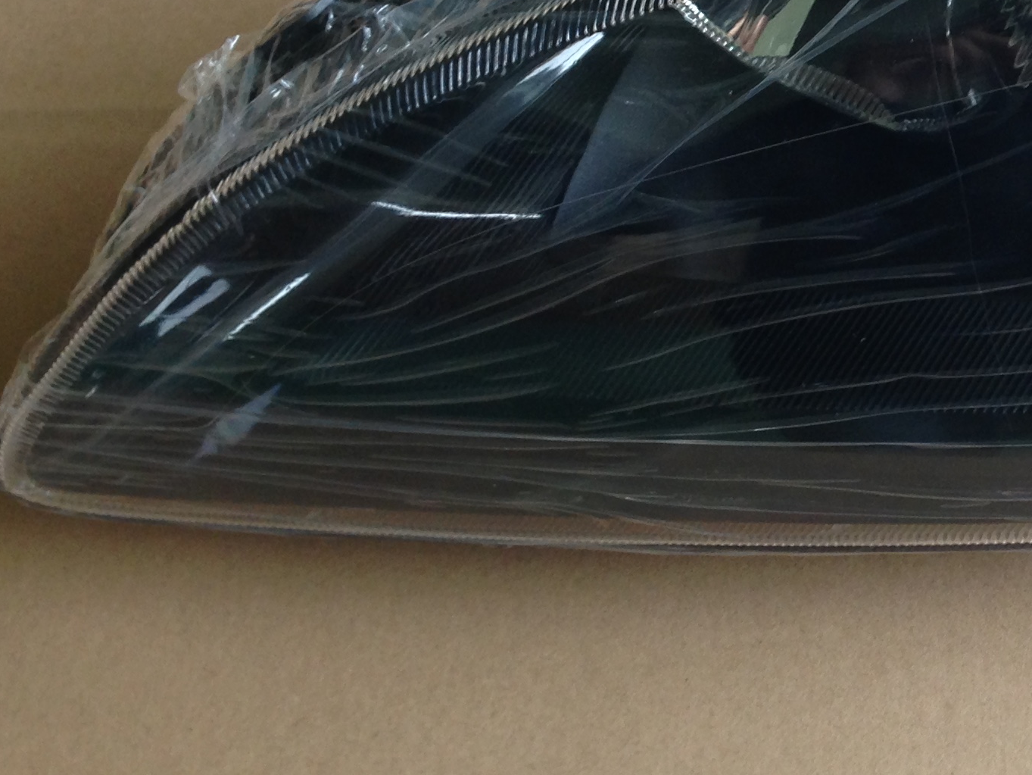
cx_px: 1069
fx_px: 2356
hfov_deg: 23.5
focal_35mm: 79
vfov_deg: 18.4
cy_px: 120
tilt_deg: -49.1
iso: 64
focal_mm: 4.12
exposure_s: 1/20
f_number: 2.4
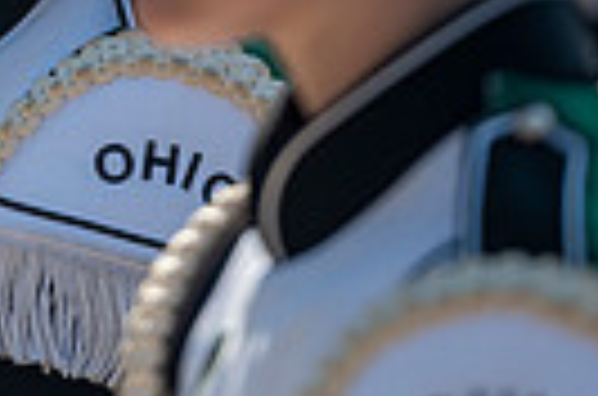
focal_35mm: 873
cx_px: -301
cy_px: -328
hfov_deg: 2.4
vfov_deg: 1.6
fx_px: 14467
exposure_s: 1/1600
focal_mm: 200
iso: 100
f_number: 2.8
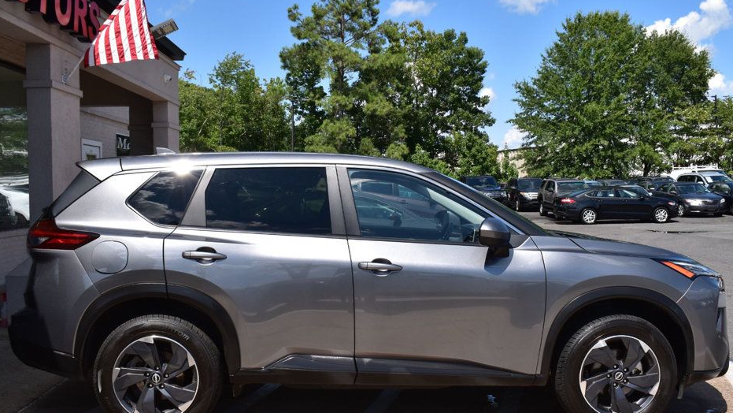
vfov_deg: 31.2
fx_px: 739
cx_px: 374
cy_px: 211
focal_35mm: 38
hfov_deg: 52.8
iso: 320
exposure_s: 1/500
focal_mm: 22
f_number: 11
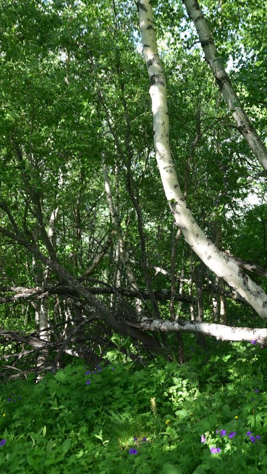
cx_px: 218
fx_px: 994
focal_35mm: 79
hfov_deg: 15.2
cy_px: 238
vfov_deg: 26.8
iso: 100
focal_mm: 50
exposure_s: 1/160
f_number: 3.5
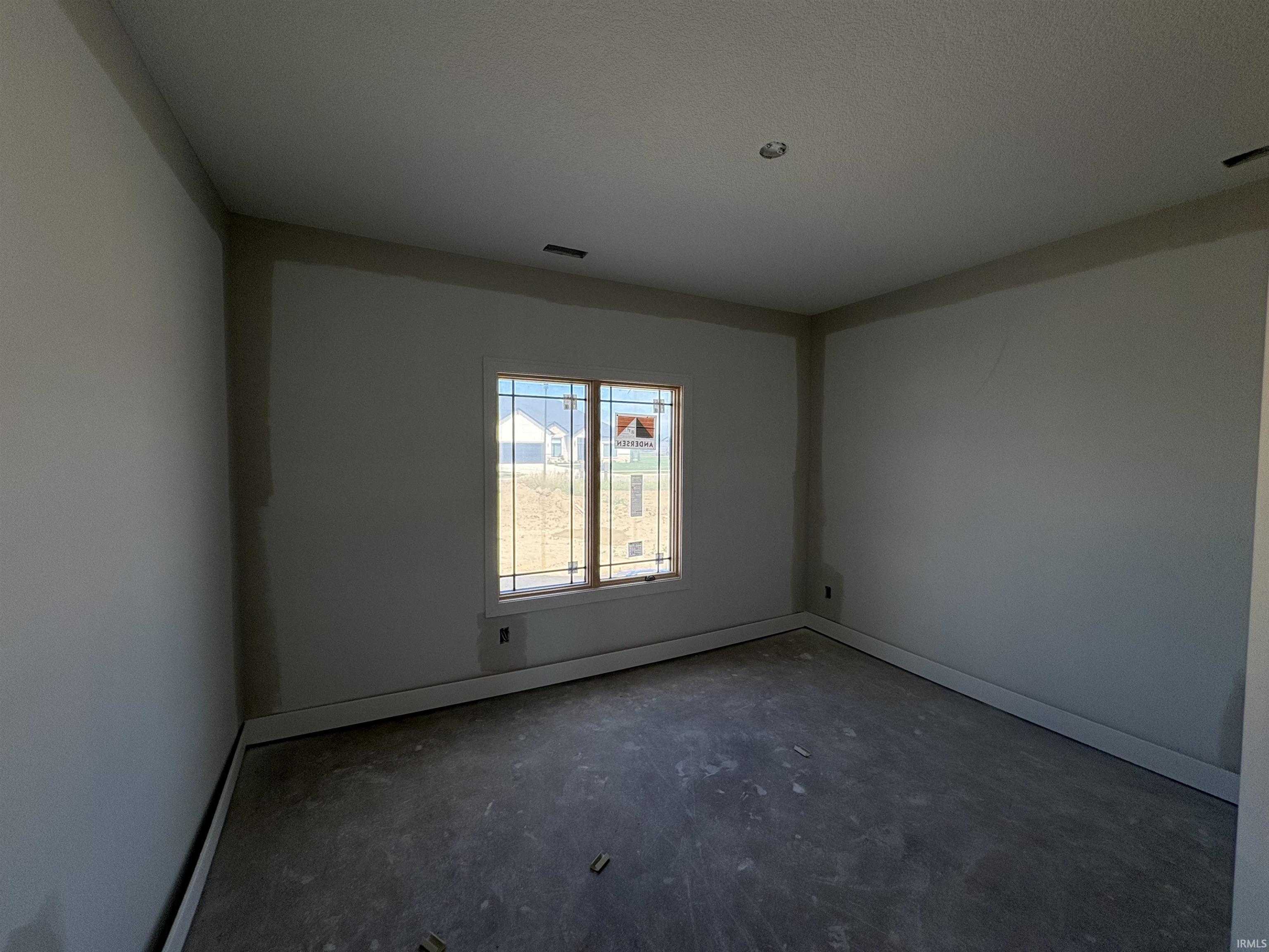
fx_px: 513
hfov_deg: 102.1
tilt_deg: -2.2
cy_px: 476
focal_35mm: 14
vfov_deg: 85.7
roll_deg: +0.4
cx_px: 634
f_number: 2.2
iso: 64
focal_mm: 2.22
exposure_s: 1/307
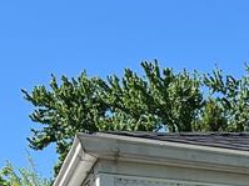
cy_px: 447
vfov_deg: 9.8
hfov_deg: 13.6
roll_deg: +0.7
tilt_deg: -3.4
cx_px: 407
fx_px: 963
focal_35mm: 134
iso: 50
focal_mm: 5.7
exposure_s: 1/2165
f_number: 1.5
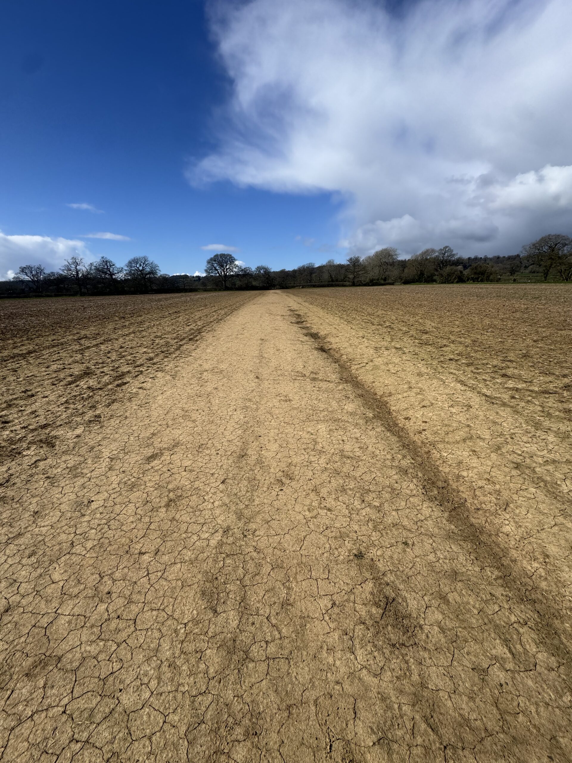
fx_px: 308
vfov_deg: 102.1
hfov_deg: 85.7
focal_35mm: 14
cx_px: 286
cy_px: 382
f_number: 2.2
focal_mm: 2.22
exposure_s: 1/3546
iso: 50
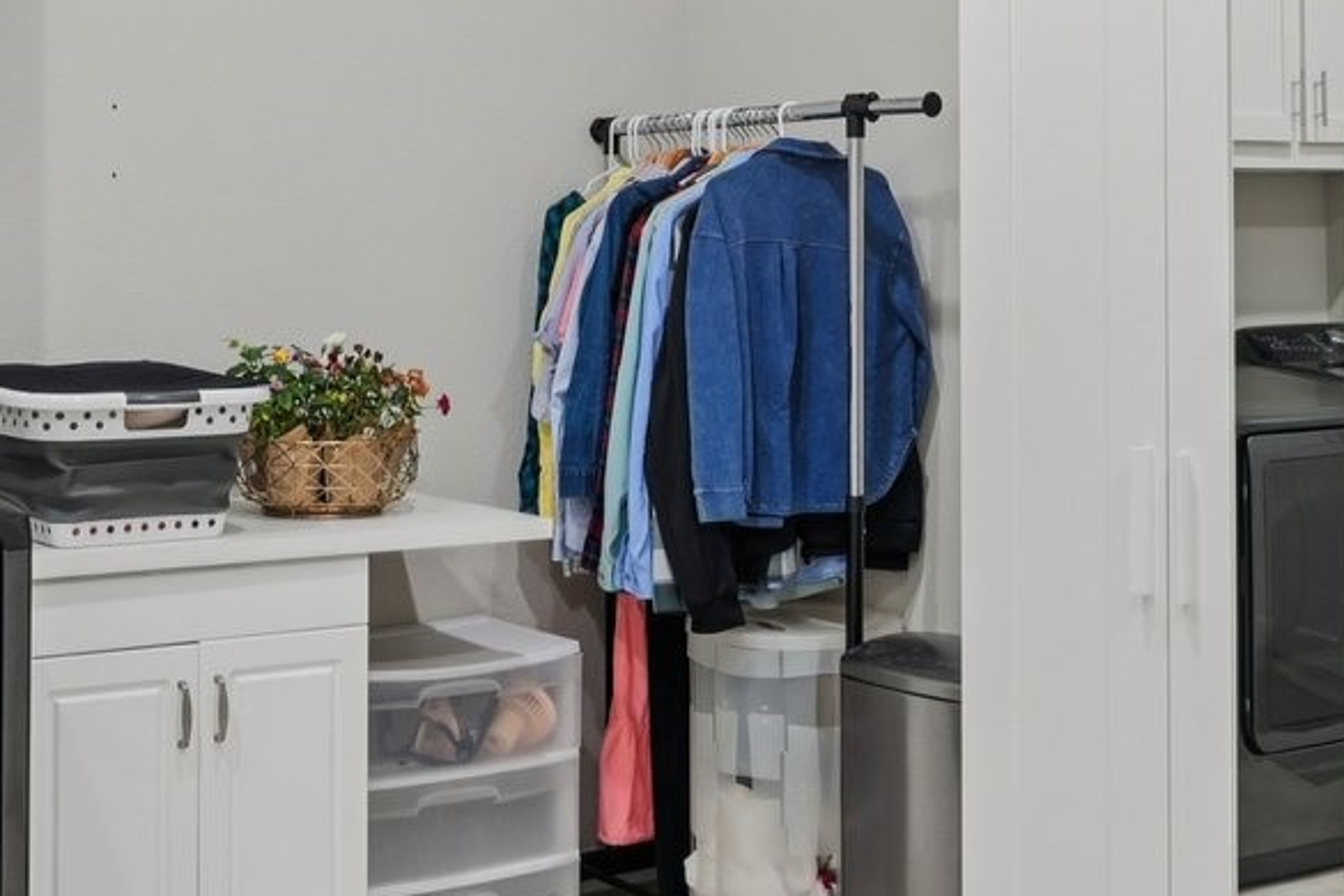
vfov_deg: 24.0
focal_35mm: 56
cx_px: 528
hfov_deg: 35.5
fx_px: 2091
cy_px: 261
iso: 400
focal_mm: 16
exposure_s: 1/5
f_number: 8
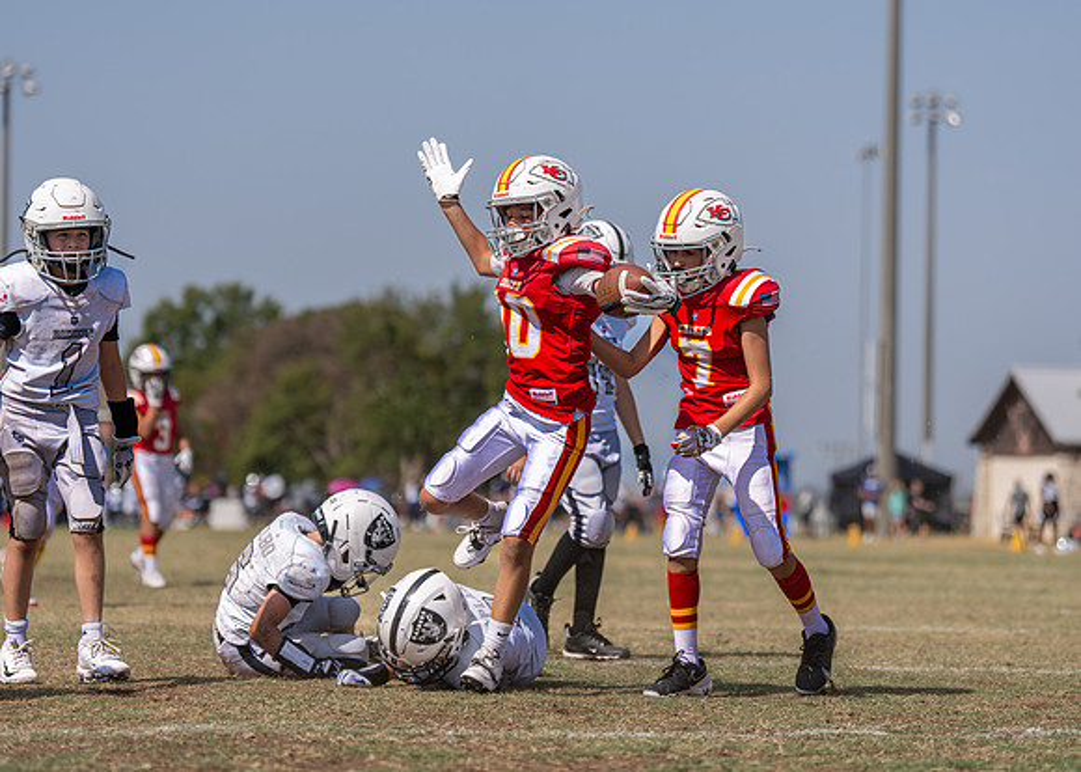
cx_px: 528
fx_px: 4307
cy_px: 375
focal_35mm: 140
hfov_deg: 14.3
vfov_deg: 10.2
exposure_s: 1/3200
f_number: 2.8
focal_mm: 110
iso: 100
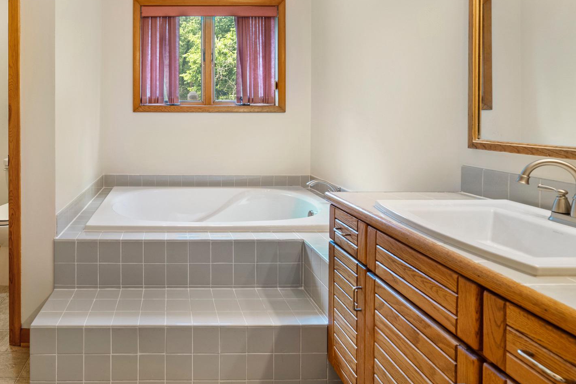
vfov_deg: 54.0
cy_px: 128
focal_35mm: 23
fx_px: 368
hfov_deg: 72.9
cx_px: 175
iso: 640
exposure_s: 1/160
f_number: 8
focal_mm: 16
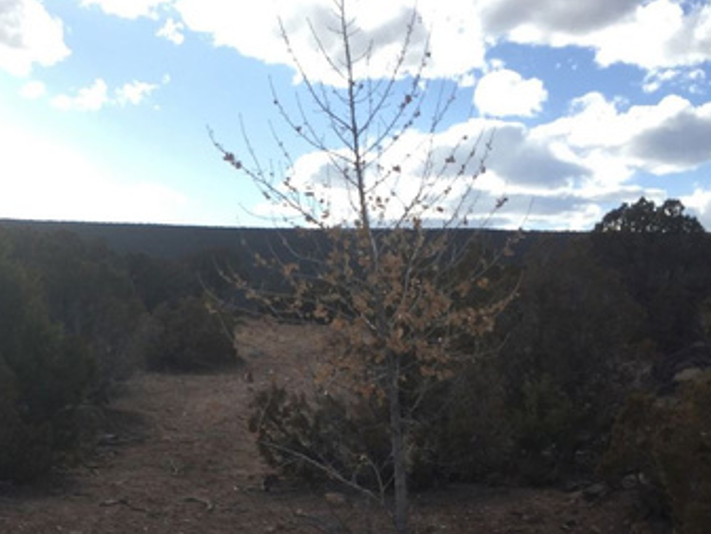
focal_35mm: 55
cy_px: 416
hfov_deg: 34.4
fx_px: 1130
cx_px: 200
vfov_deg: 26.2
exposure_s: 1/1464
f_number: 2.2
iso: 32
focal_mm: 4.15
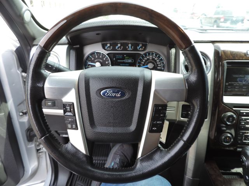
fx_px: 173
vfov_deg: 56.8
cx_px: 124
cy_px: 93
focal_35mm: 24
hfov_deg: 71.6
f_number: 3
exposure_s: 1/100
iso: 80
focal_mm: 4.3
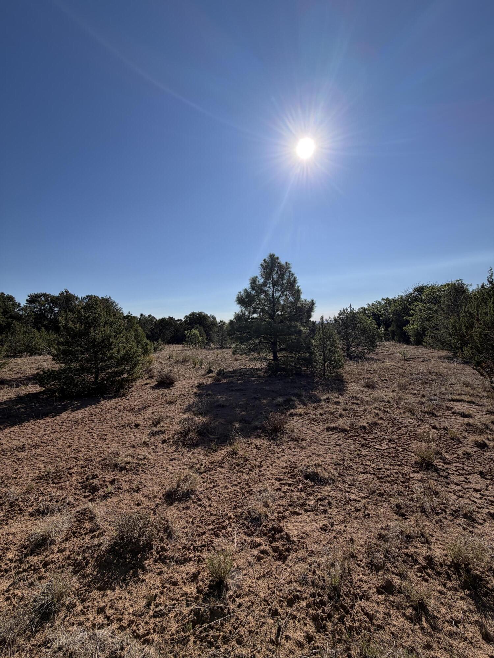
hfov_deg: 85.7
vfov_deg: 102.1
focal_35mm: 14
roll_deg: +3.2
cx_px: 247
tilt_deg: -0.1
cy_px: 329
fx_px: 266
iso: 20
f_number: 2.2
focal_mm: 2.22
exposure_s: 1/1339
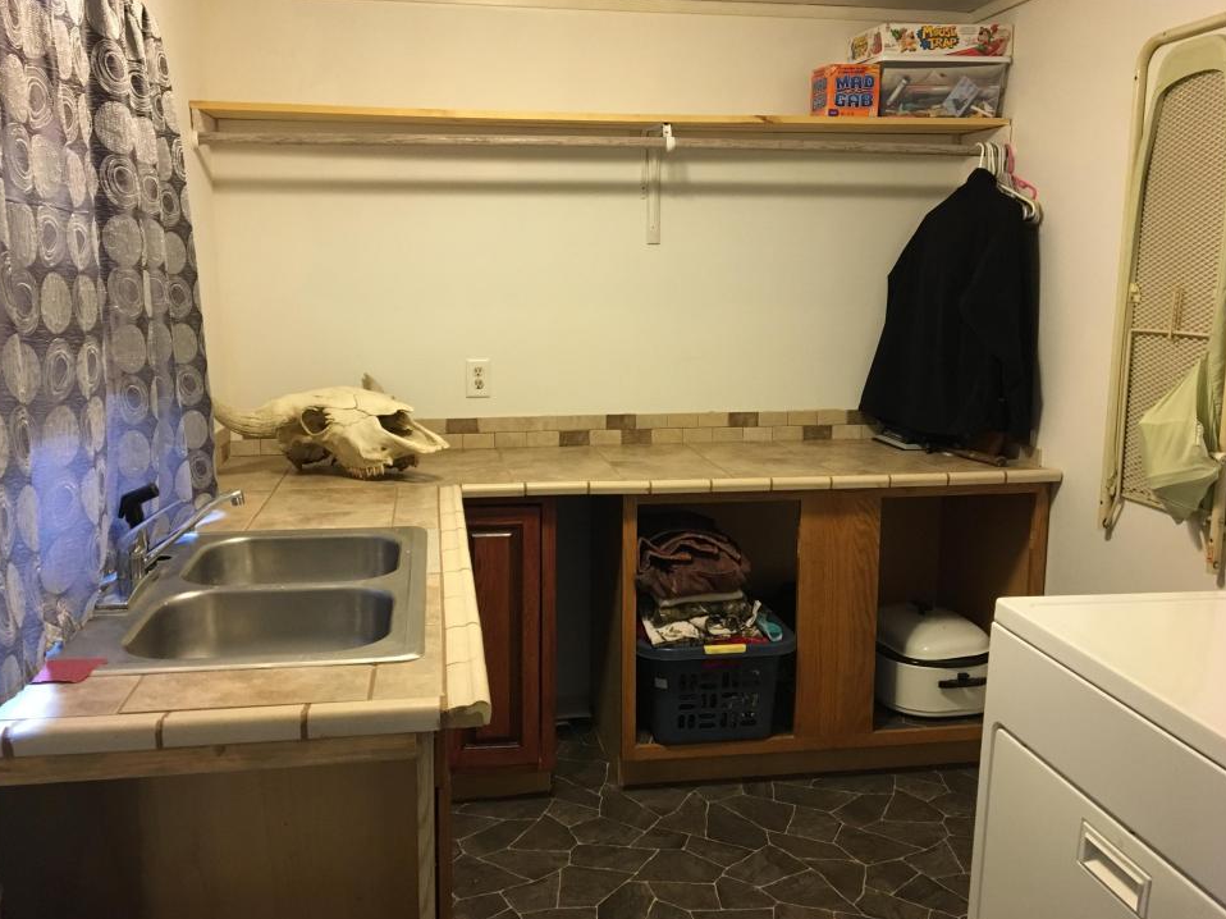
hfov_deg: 58.4
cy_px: 447
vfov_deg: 45.4
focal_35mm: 31
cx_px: 599
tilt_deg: -8.6
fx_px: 1098
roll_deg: -0.3
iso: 160
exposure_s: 1/30
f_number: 2.2
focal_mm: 4.15
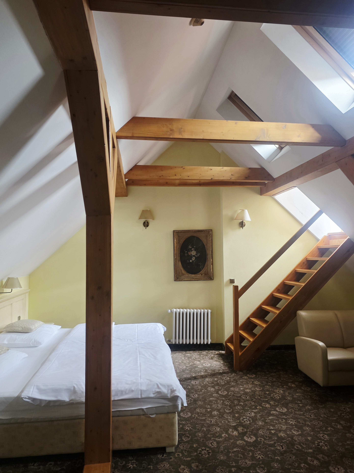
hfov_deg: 58.9
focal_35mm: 23
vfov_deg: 73.9
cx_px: 177
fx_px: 314
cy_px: 236
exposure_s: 1/50.3
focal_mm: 6.3
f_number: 1.7
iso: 320
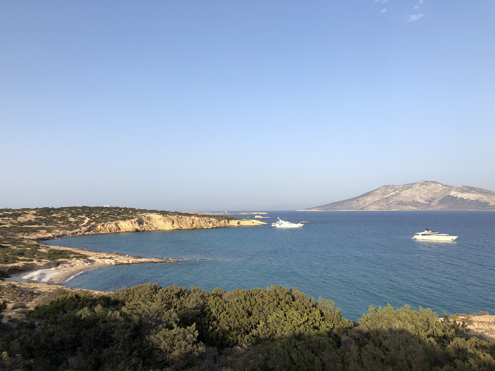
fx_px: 400
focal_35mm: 28
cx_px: 248
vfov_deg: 49.7
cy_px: 186
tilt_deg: +3.7
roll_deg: +1.3
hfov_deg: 63.4
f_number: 1.8
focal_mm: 4
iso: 20
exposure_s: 1/1919
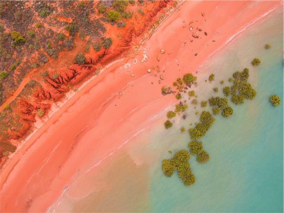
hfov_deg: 81.7
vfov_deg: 66.0
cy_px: 106
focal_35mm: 20
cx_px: 142
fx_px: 164
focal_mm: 3.6
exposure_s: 1/690
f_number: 2.8
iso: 100
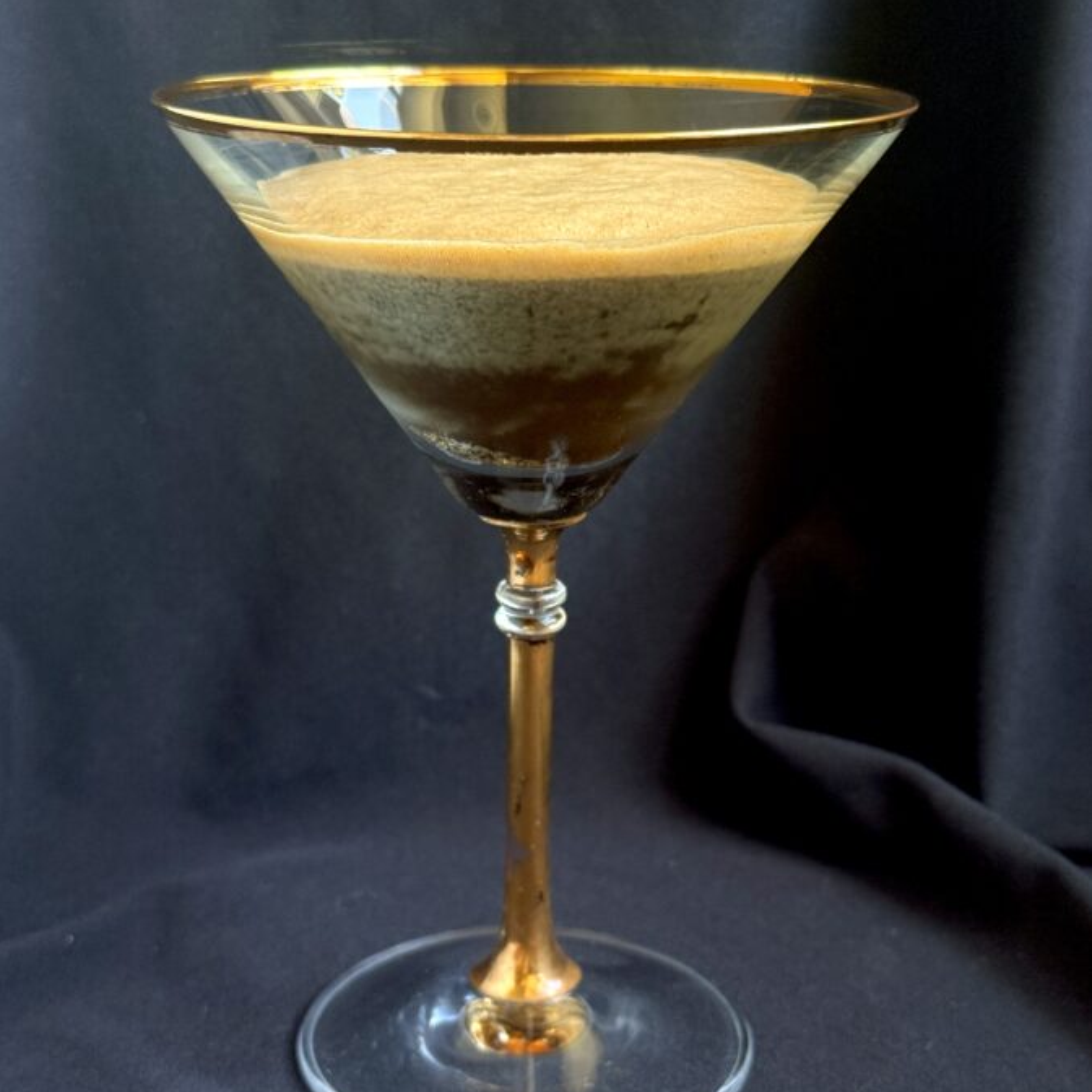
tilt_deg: -17.0
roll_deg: +1.1
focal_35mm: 57
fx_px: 2034
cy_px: 570
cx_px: 547
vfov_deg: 30.0
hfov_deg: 30.0
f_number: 1.78
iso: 100
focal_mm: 6.76
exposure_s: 1/60
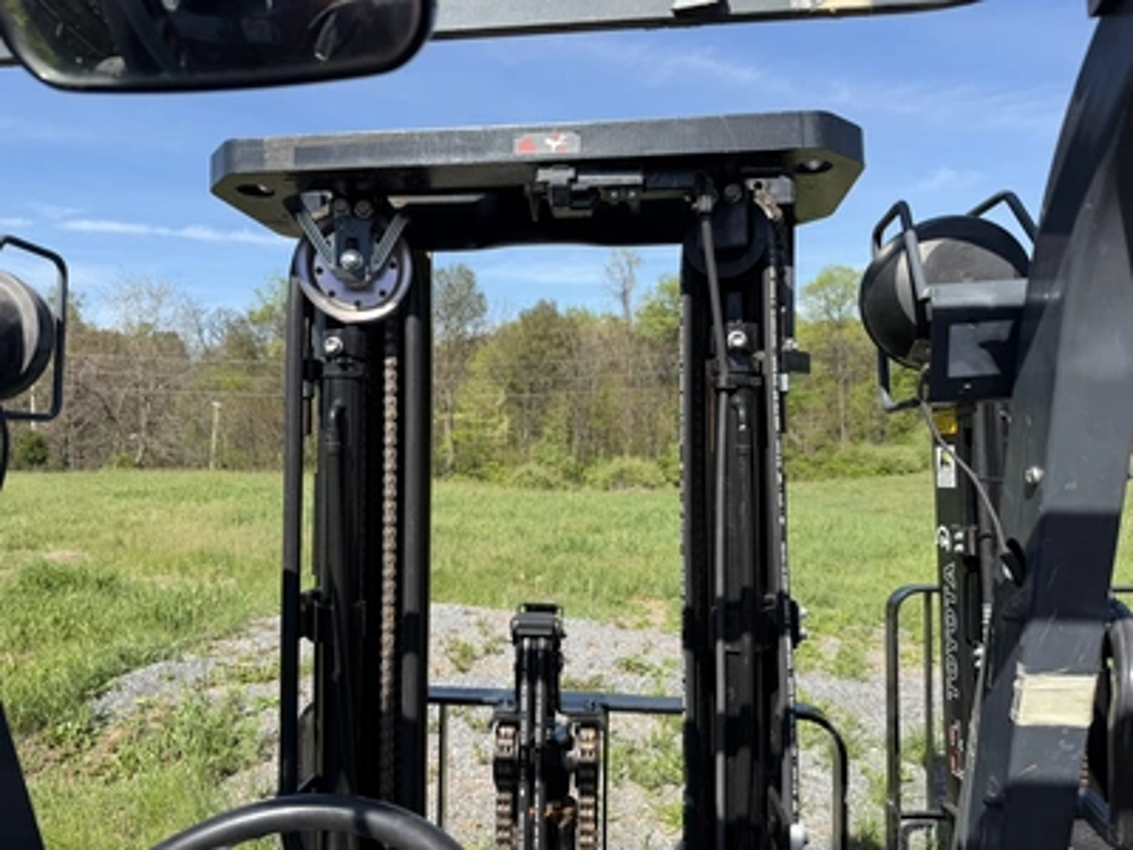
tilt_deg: -2.3
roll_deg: +1.4
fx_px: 786
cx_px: 566
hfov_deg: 71.6
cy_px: 425
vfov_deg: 56.8
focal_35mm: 24
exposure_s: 1/2907
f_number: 1.78
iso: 80
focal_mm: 6.76
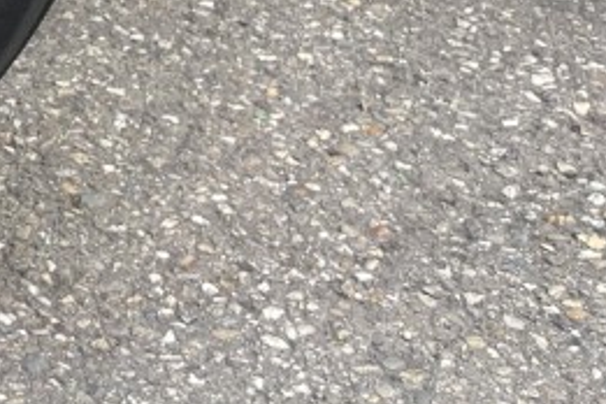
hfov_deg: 15.9
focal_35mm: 106
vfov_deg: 11.7
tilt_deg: -19.6
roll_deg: +2.7
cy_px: -385
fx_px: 1784
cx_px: -534
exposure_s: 1/188
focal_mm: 4.2
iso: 32
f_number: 1.6
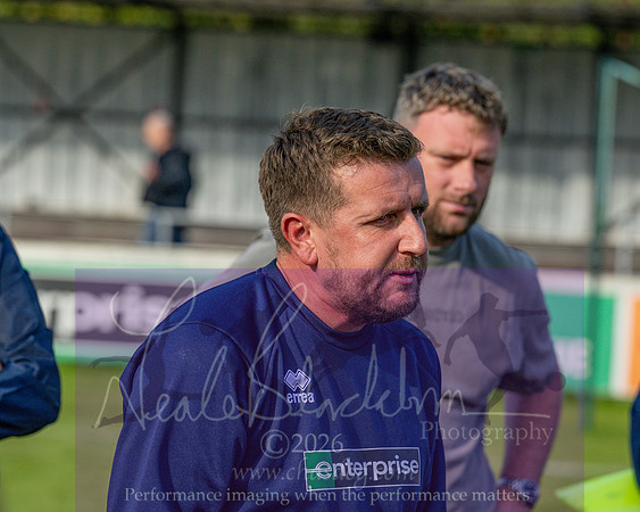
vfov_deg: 9.4
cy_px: 264
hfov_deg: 11.8
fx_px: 3101
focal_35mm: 164
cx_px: 270
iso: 400
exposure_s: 1/4000
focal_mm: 110
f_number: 4
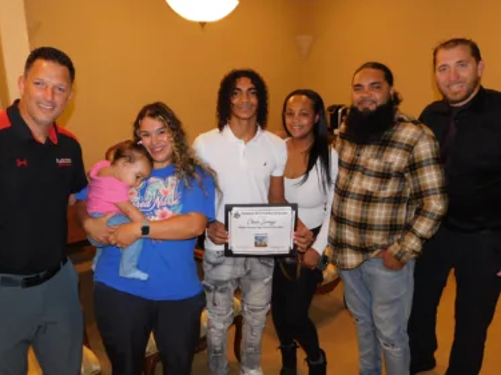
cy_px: 198
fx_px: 463
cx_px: 247
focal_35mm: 32
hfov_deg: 56.8
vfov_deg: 44.1
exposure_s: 1/30
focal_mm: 5.3
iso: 200
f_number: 3.2
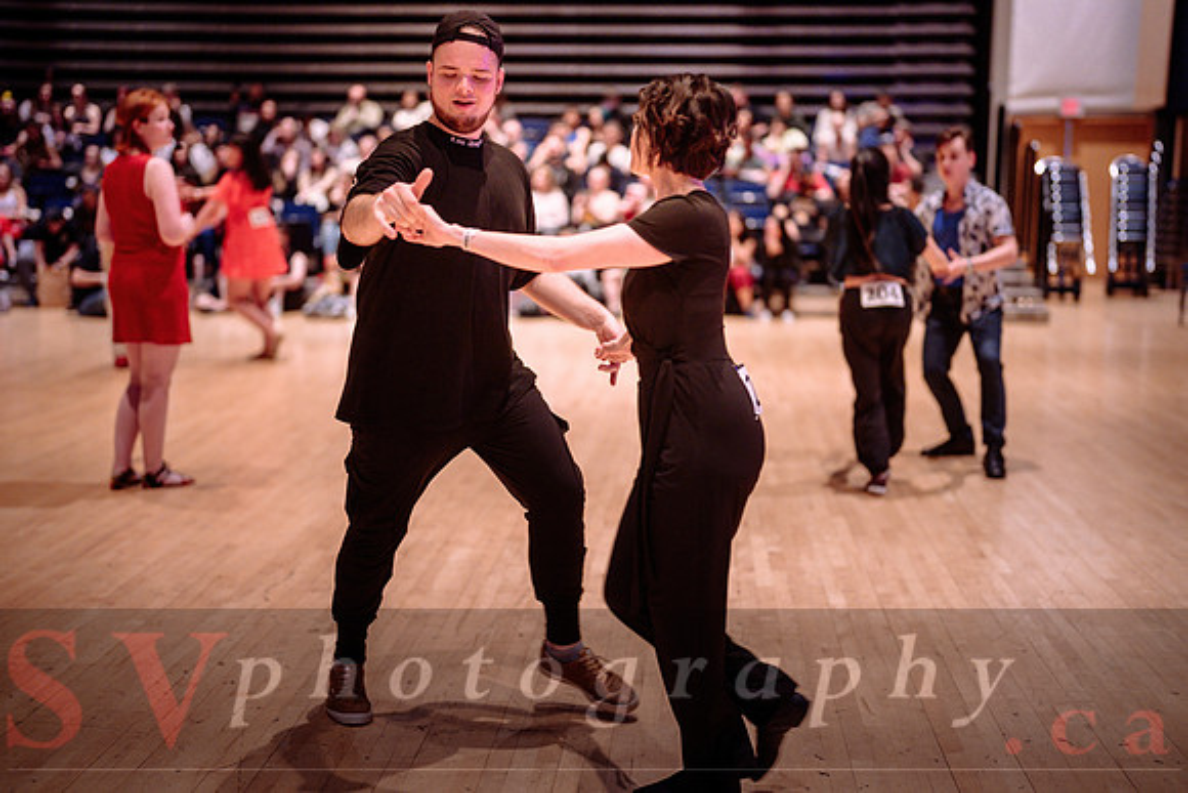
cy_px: 391
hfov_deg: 38.0
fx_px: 1725
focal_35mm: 52
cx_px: 594
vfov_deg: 25.9
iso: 1600
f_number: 1.2
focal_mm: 50
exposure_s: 1/200
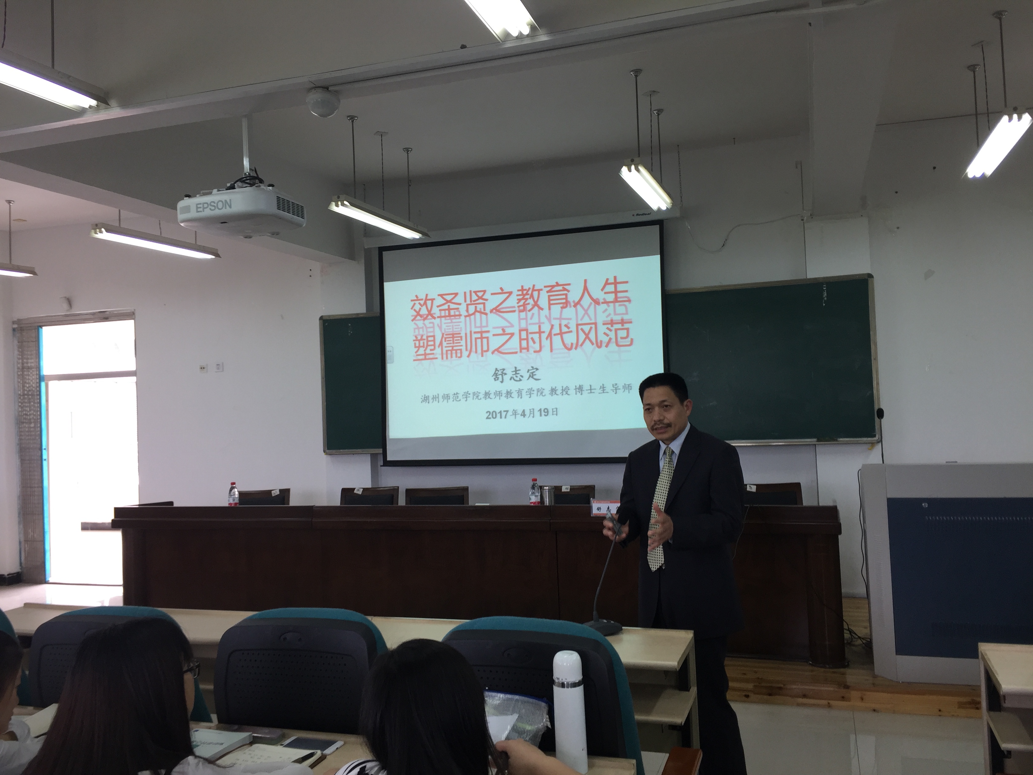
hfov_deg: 61.7
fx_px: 865
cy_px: 388
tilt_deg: +2.7
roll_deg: +0.5
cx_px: 516
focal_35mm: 29
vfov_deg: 48.2
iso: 40
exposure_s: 1/50
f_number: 2.2
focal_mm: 4.15
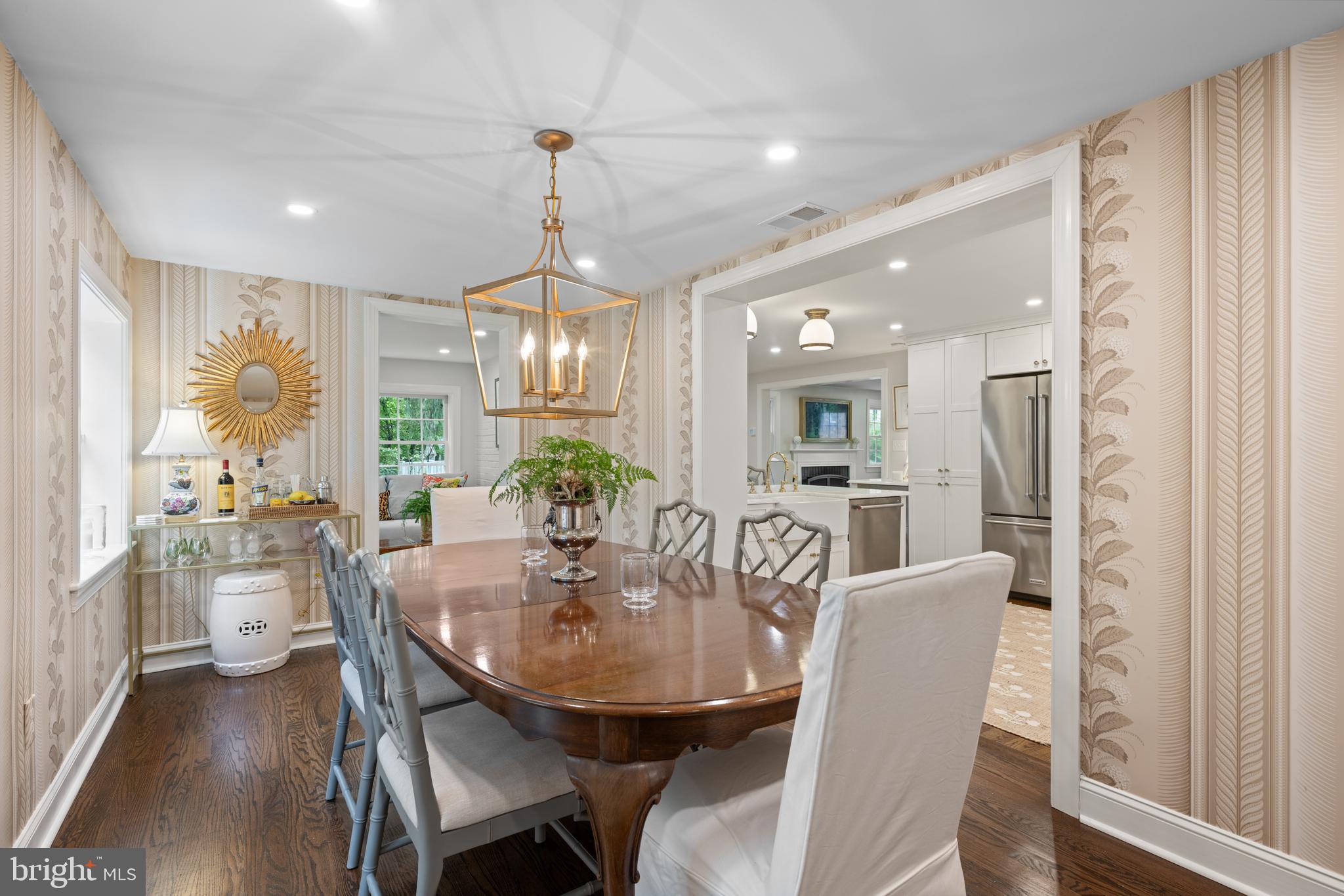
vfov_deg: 72.0
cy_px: 448
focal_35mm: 16
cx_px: 672
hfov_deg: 95.0
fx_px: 616
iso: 250
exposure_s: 1/3
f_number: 7.1
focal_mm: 16.5
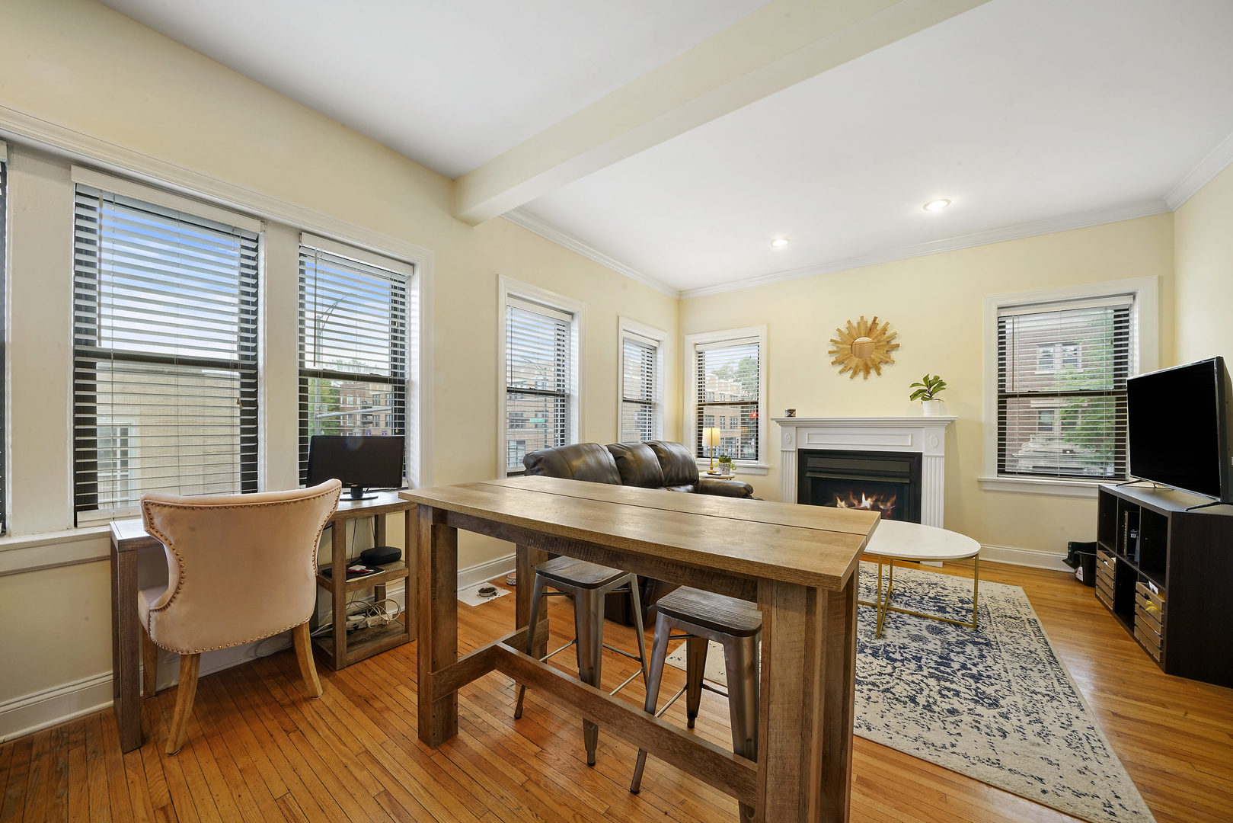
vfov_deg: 90.0
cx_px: 616
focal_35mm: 12
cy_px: 412
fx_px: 411
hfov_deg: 112.6
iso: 320
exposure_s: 1/1.25
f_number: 18
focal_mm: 12
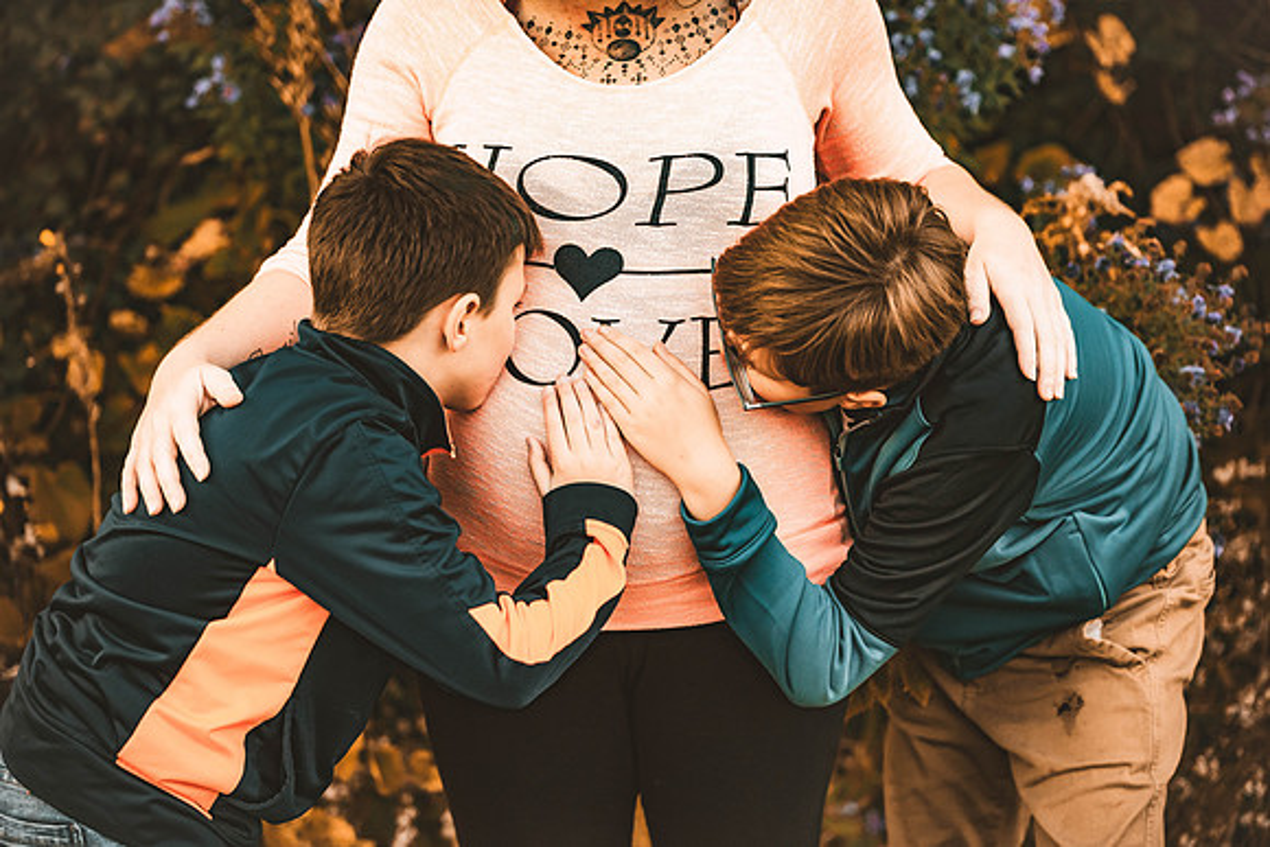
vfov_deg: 11.8
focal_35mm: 116
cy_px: 424
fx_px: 4093
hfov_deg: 17.6
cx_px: 635
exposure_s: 1/1250
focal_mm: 116
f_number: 2.8
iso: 1600
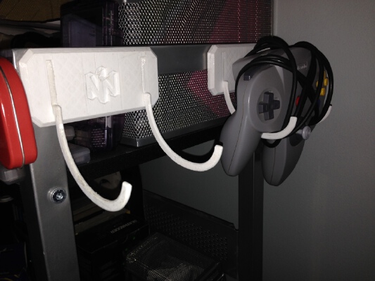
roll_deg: +1.1
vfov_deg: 43.0
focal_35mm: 33
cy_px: 140
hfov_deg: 55.3
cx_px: 188
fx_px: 358
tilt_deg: -16.3
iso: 50
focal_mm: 4.12
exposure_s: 1/47
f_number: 2.4
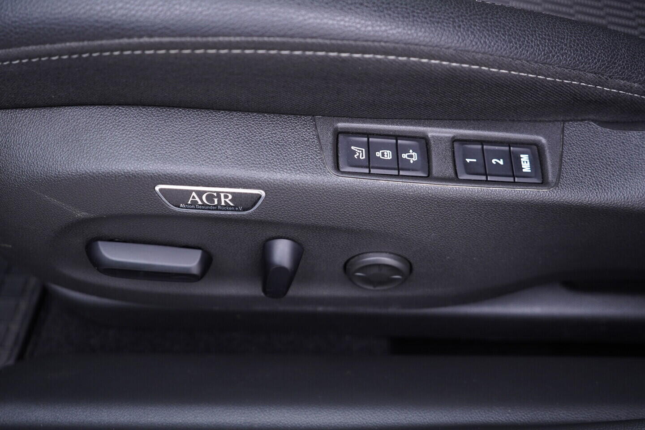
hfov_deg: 53.1
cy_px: 215
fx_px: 645
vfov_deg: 36.9
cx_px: 322
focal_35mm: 36
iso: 250
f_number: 2.8
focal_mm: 24
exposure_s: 1/40
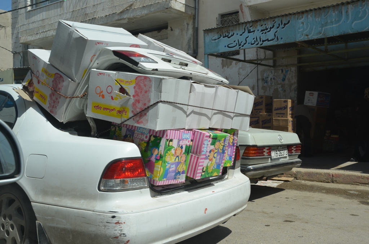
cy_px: 122
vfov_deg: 36.7
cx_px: 184
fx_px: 368
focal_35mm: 36
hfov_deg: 53.2
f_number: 9
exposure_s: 1/320
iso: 100
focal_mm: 24
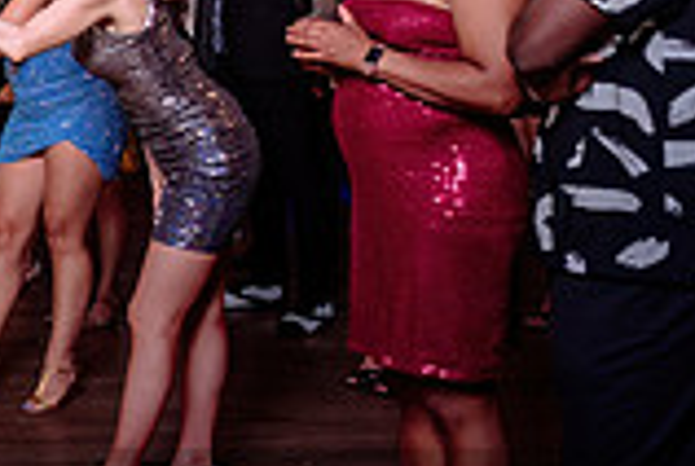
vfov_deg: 15.3
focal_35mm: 88
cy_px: -7
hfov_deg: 19.1
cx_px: -449
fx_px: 1702
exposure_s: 1/160
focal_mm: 24
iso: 500
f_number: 2.8
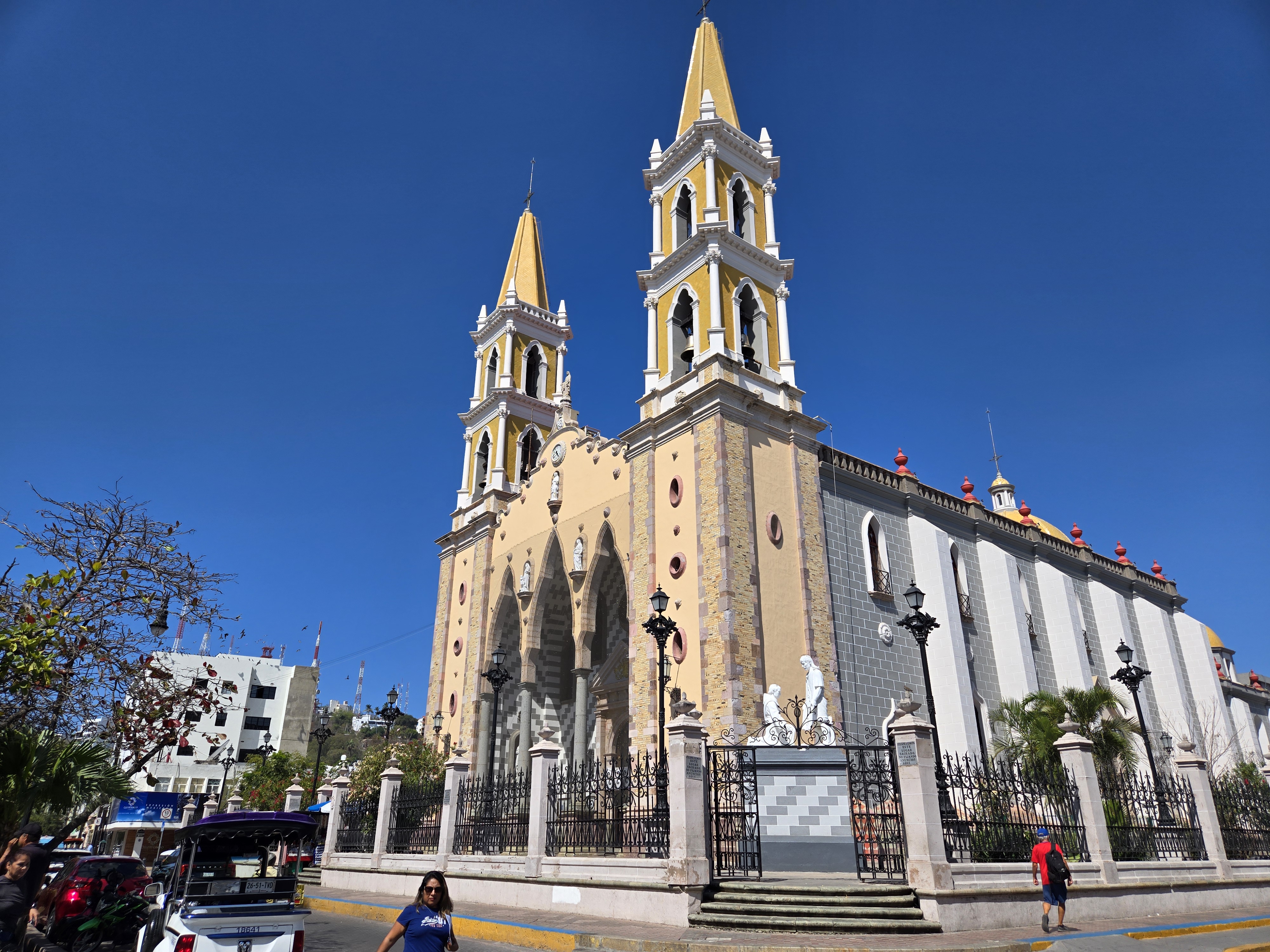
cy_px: 476
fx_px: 844
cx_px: 635
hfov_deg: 73.9
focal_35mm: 23
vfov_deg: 58.9
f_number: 1.8
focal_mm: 5.4
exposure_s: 1/3151
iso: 25
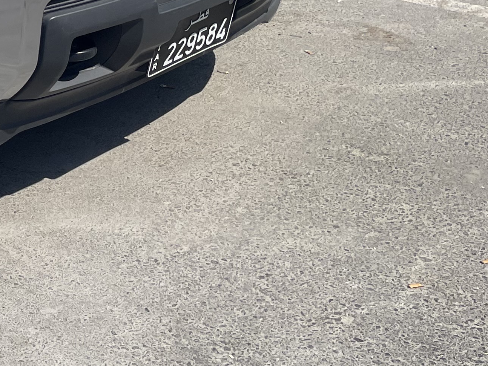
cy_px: -145
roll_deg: +4.3
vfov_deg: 16.9
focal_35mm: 81
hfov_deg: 20.8
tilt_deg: -11.6
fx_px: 1142
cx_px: -229
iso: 32
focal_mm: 4.2
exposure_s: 1/3731
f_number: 1.6
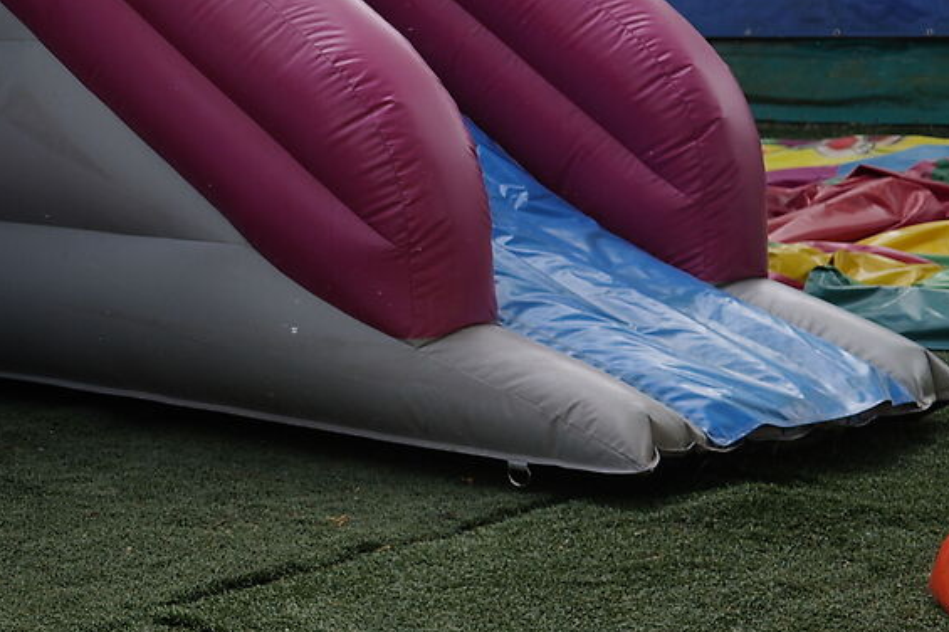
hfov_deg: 17.1
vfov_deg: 13.1
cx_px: -653
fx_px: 2687
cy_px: -71
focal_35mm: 102
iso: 100
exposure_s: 1/250
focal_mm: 24
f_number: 3.5
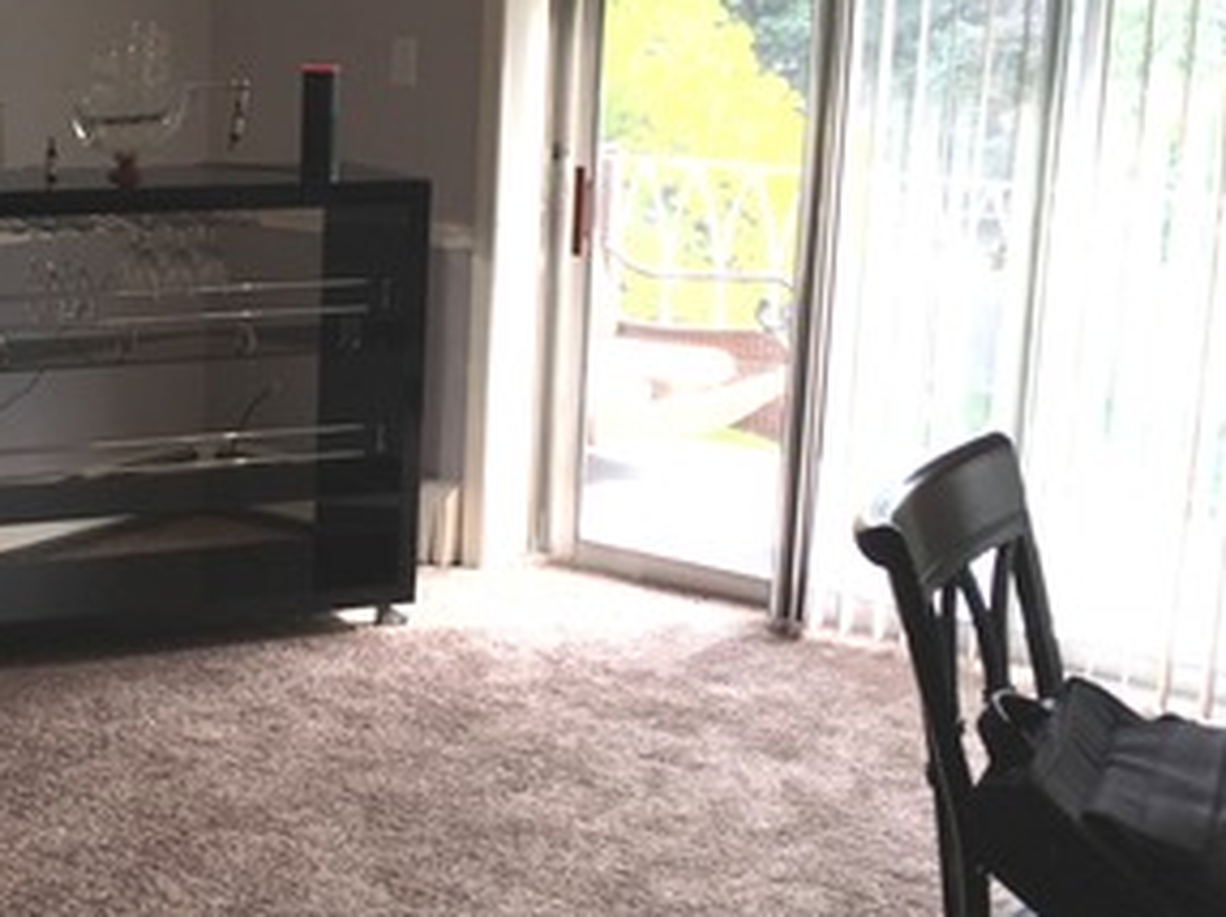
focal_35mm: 65
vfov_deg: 22.5
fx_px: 2300
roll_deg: -0.6
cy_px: 399
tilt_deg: -10.9
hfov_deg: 28.7
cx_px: 124
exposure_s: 1/69
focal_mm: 4.15
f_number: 2.2
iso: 25
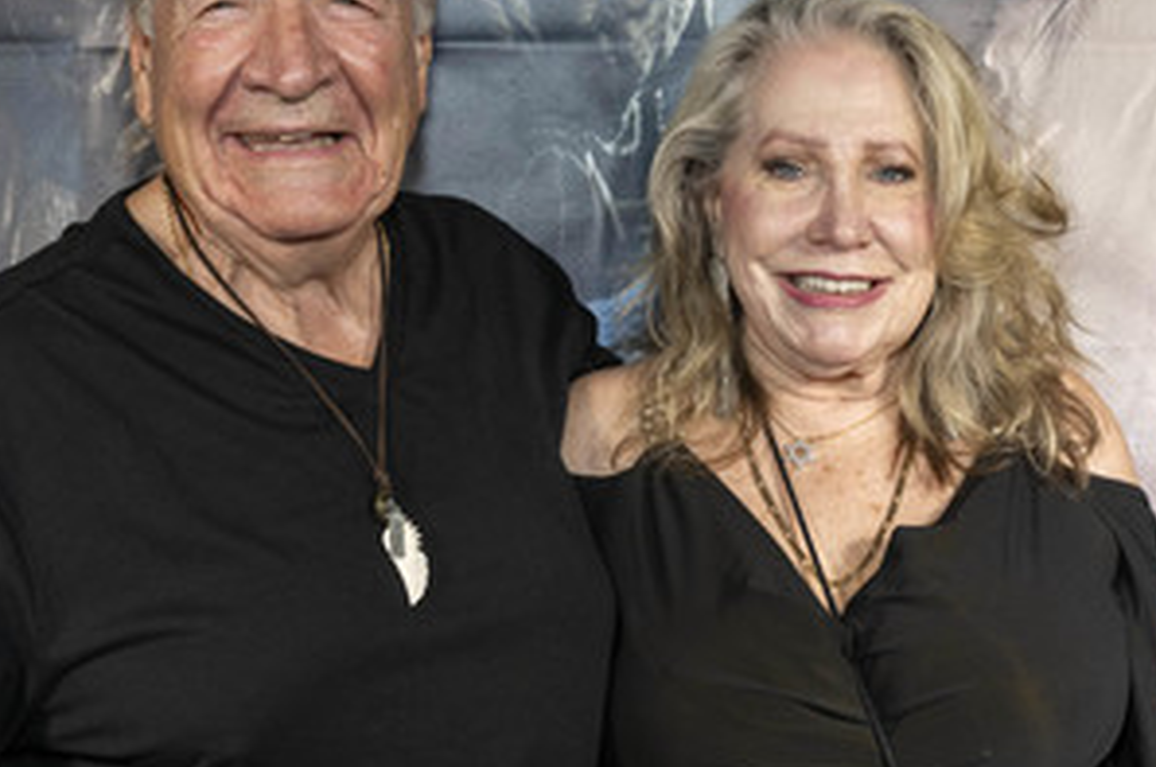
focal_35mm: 73
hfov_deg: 27.7
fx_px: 2340
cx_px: 566
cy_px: 339
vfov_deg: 18.6
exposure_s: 1/200
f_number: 5.6
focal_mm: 48
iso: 800
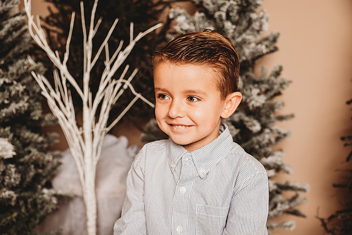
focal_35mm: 48
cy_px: 118
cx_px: 176
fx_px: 469
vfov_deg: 28.1
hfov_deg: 41.1
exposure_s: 1/160
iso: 100
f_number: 4
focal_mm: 48
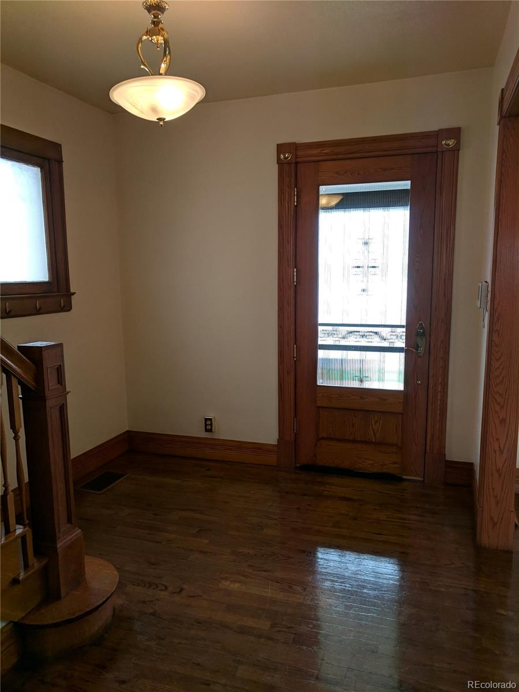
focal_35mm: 26
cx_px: 260
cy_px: 346
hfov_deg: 53.1
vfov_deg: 67.3
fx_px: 520
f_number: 2
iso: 137
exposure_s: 1/421
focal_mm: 4.67
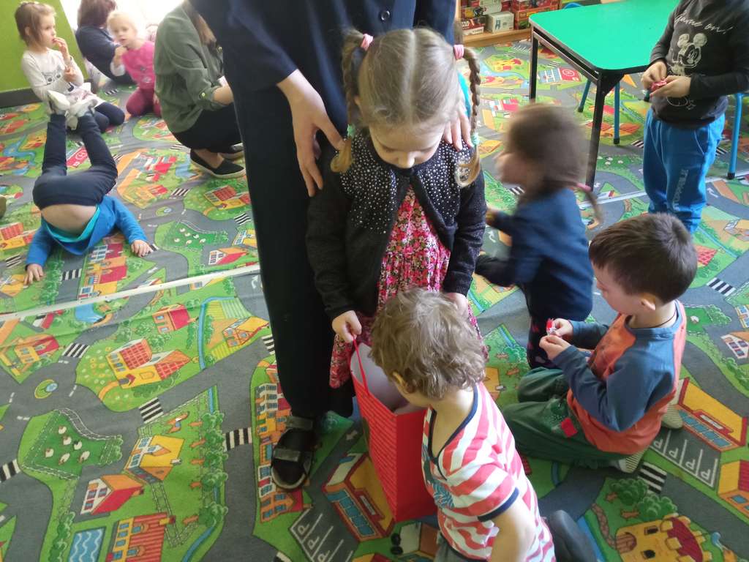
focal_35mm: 27
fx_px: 584
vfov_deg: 51.4
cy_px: 281
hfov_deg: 65.3
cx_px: 374
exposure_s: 1/20
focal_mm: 3.79
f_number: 2.2
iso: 1111
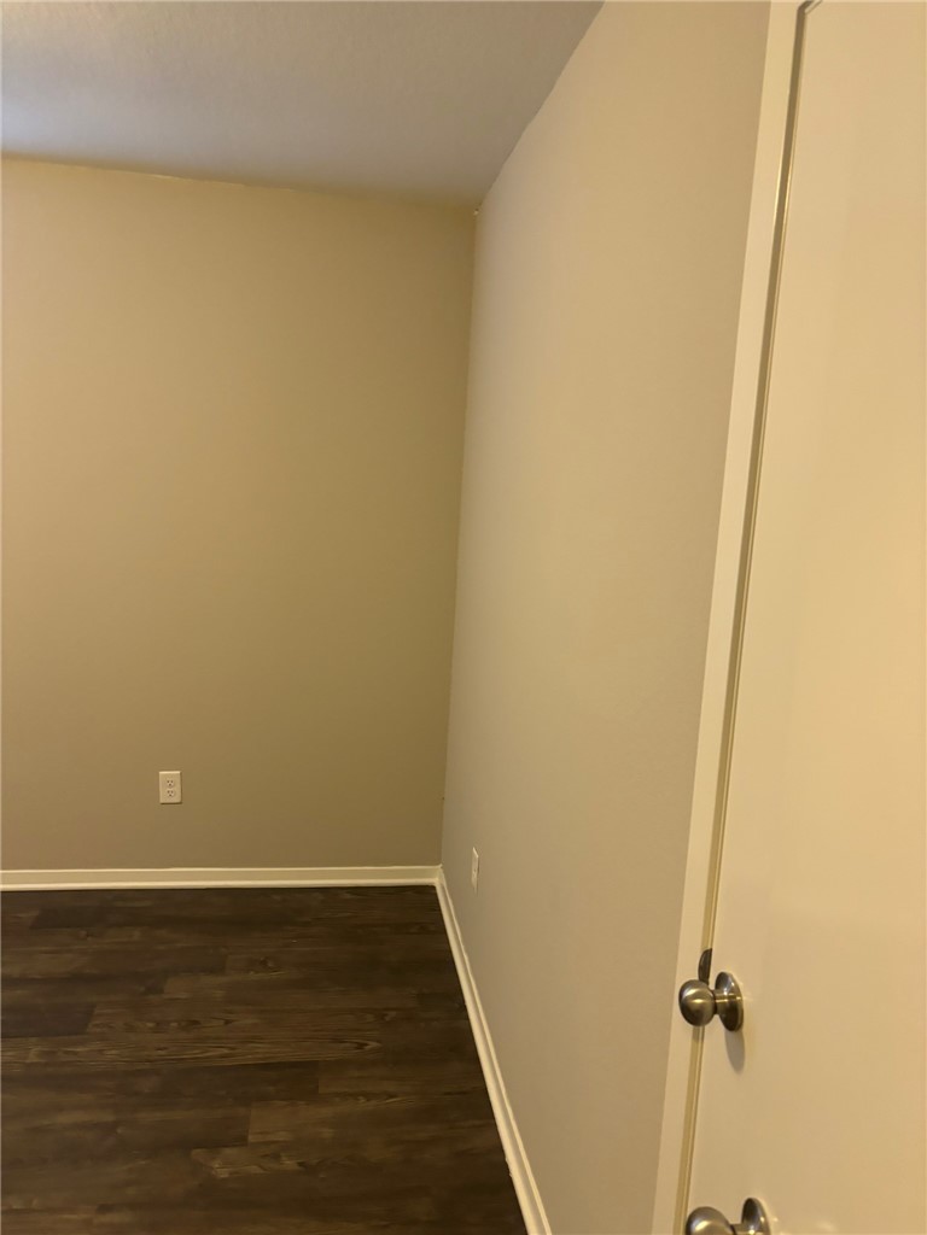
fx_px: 928
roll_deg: -3.3
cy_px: 618
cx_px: 464
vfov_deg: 67.3
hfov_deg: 53.1
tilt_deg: -8.9
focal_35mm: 26
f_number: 1.6
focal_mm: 5.96
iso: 400
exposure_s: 1/60
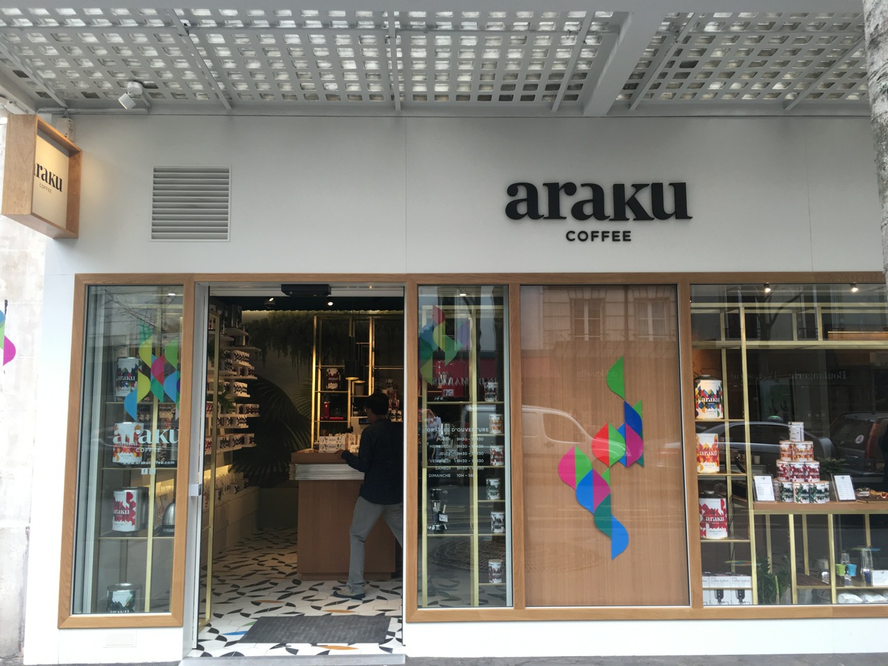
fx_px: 744
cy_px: 333
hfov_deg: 61.7
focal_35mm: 29
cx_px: 444
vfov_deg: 48.2
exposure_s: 1/100
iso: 40
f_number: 2.2
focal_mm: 4.15
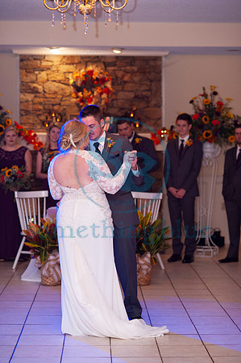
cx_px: 120
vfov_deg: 23.9
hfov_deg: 16.0
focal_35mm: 85
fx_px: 855
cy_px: 182
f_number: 2.8
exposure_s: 1/160
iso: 1600
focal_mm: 85
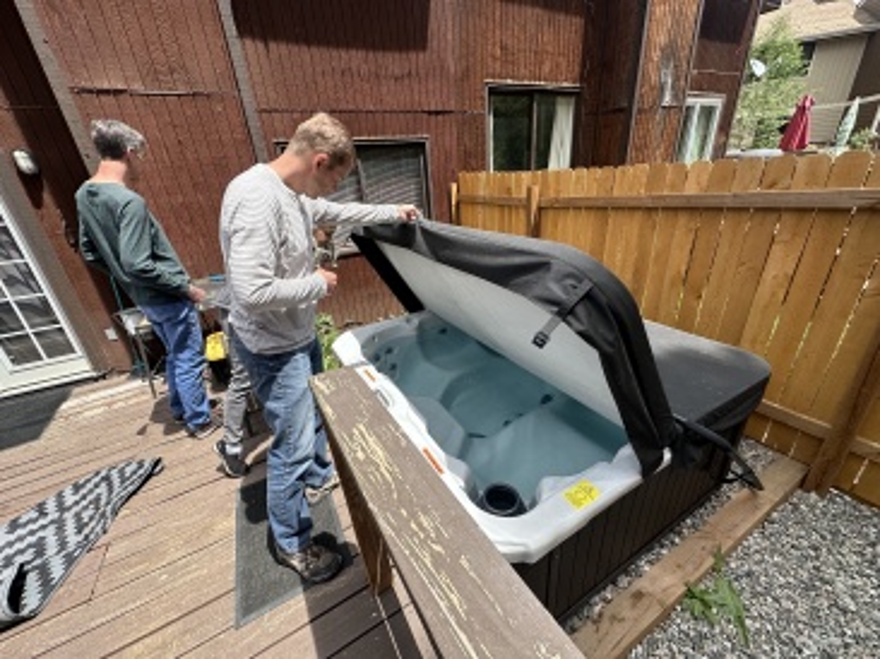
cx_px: 440
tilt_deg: -23.9
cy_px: 330
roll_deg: +4.7
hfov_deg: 102.1
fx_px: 356
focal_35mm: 14
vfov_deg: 85.6
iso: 40
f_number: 2.2
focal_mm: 2.22
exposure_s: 1/596
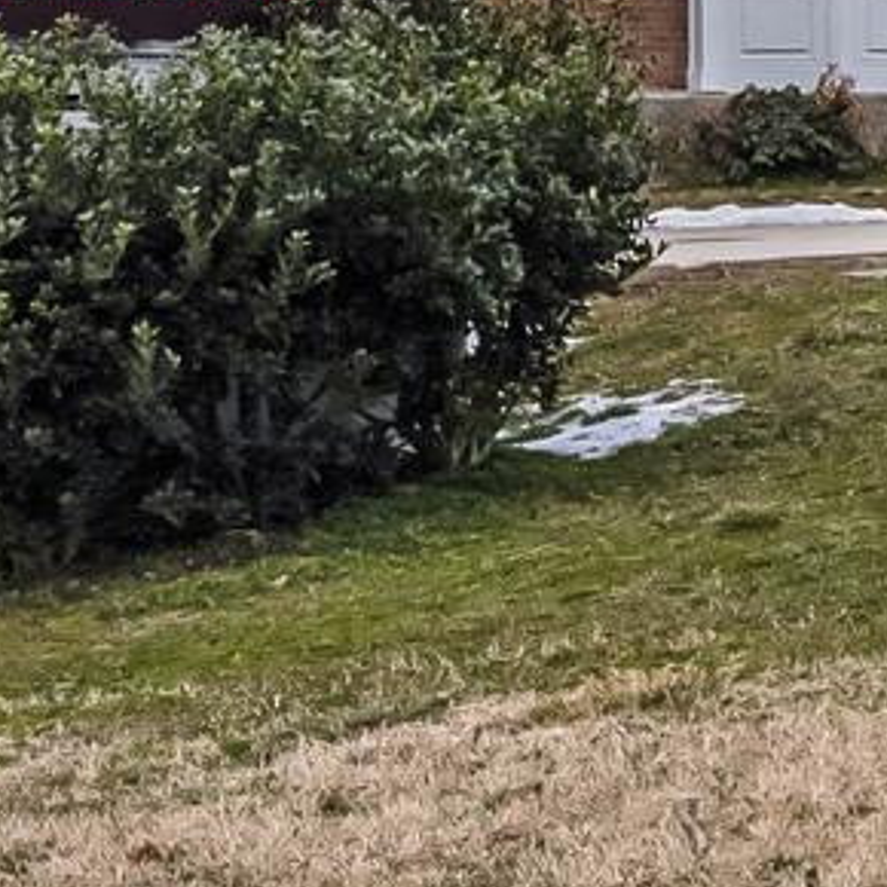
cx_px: 1890
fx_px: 6088
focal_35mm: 210
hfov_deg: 7.9
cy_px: -154
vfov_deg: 8.3
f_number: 8
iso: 320
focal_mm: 35
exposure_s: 1/800
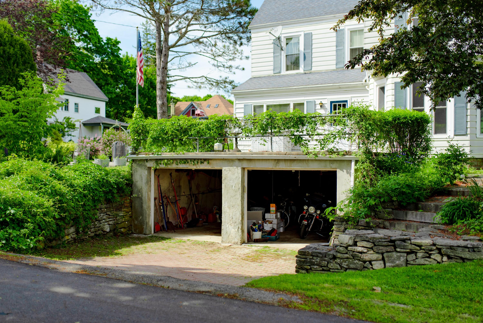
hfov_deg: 54.4
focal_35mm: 35
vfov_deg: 37.9
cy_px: 162
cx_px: 242
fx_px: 470
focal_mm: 35
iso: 100
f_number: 2.2
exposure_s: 1/4000
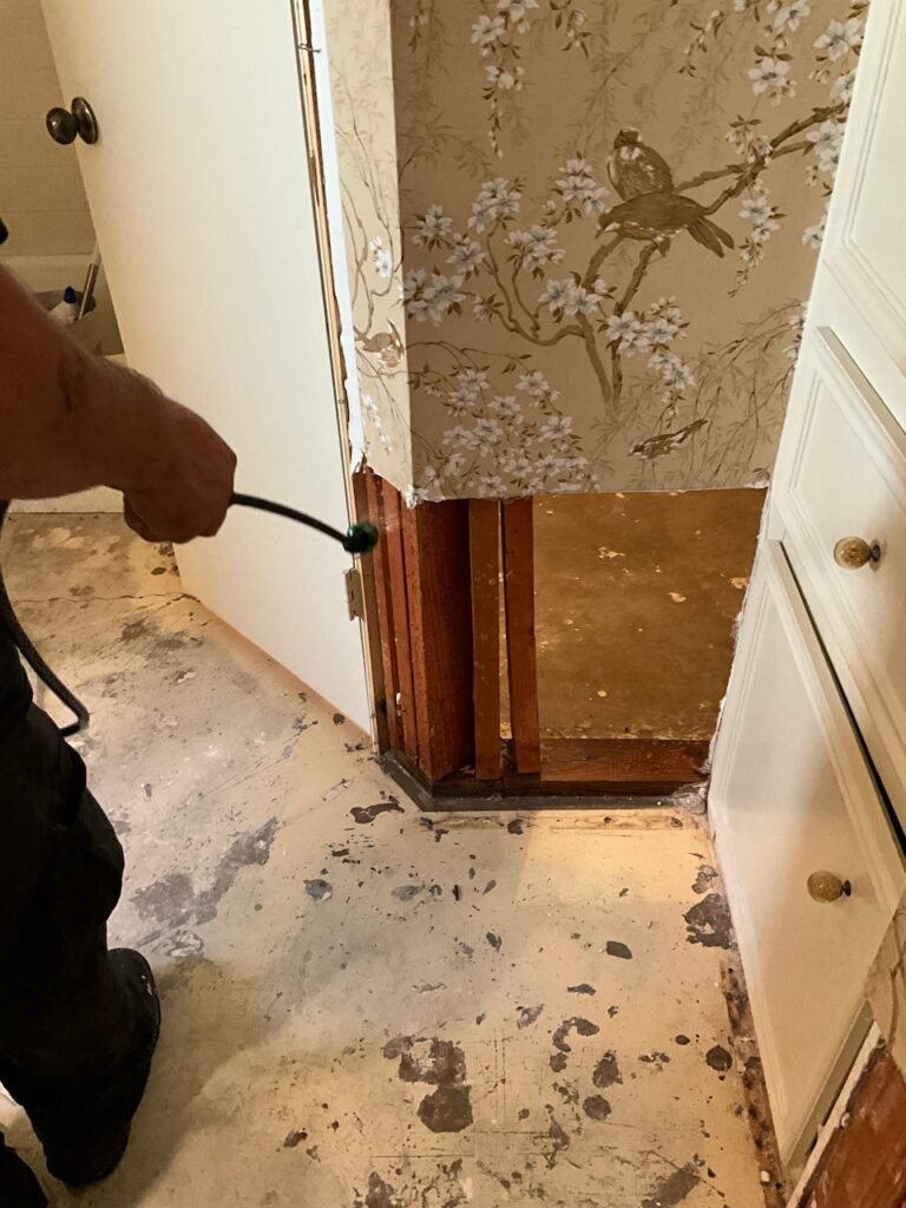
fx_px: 1012
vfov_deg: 61.7
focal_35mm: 29
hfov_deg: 48.2
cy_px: 604
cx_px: 453
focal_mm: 3
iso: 200
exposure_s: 1/60
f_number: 1.8
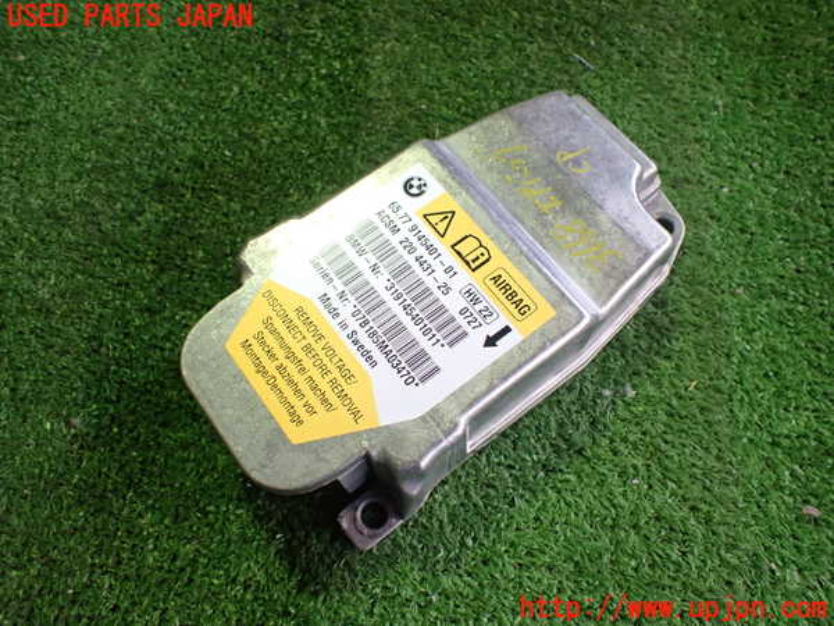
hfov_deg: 60.0
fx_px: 723
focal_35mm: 30
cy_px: 313
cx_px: 417
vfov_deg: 46.8
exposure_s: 1/125
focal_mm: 5.4
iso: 800
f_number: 2.3
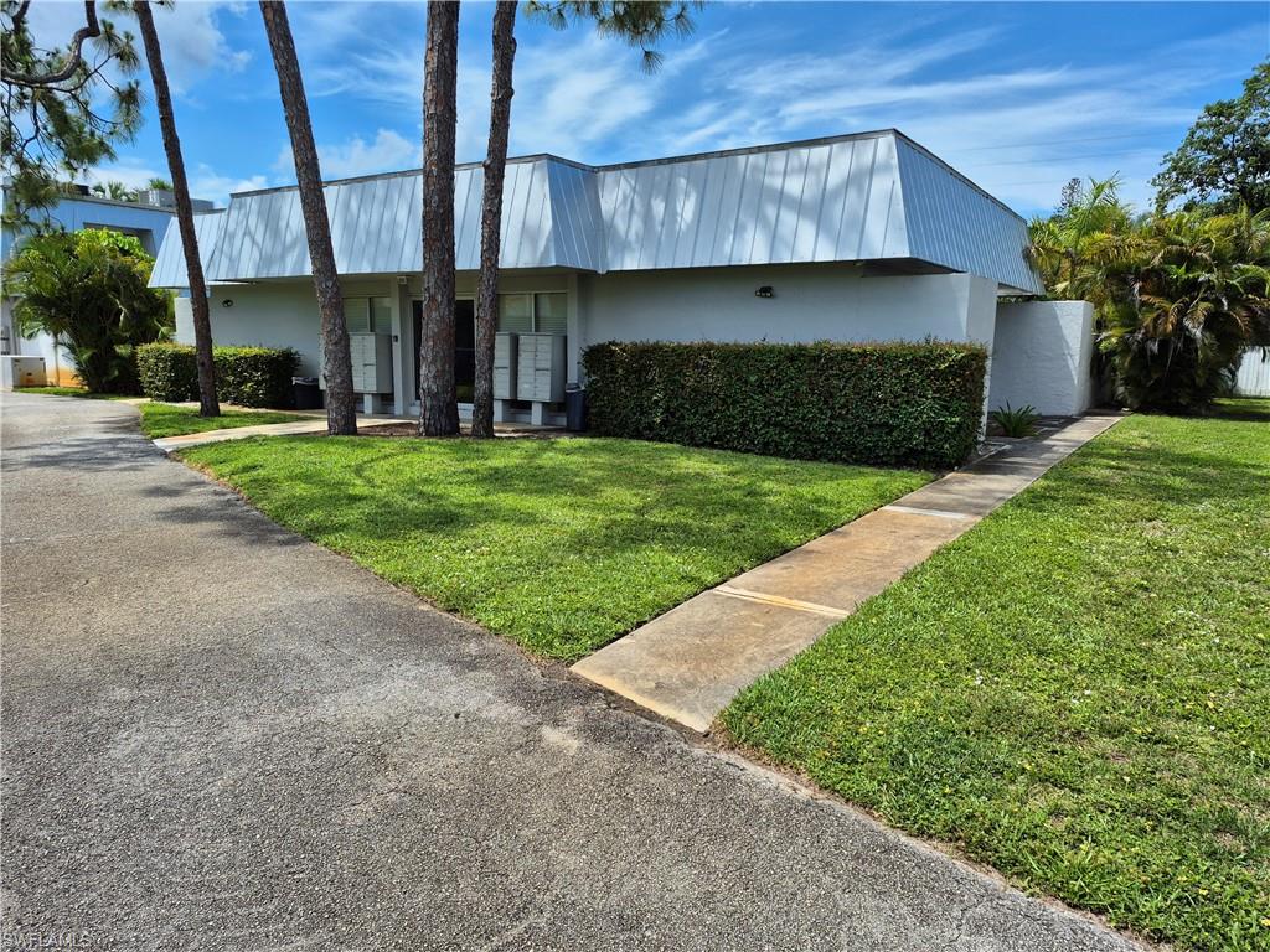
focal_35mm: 23
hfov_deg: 73.9
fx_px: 844
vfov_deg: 58.9
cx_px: 635
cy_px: 476
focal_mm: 5.4
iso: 25
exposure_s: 1/1600
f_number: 1.8
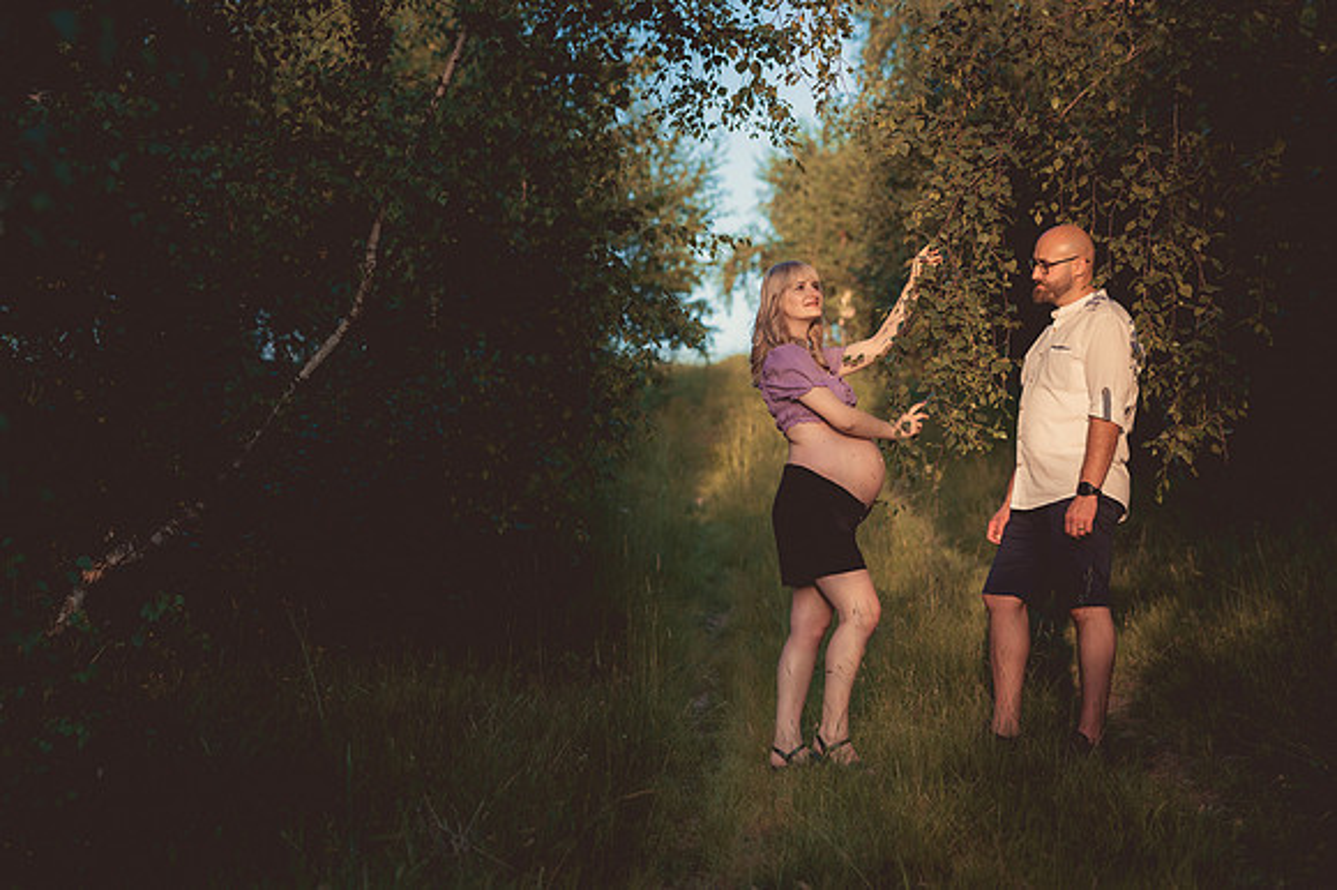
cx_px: 668
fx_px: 3155
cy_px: 445
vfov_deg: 16.1
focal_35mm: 85
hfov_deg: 23.9
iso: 400
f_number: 3.5
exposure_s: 1/1250
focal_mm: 85
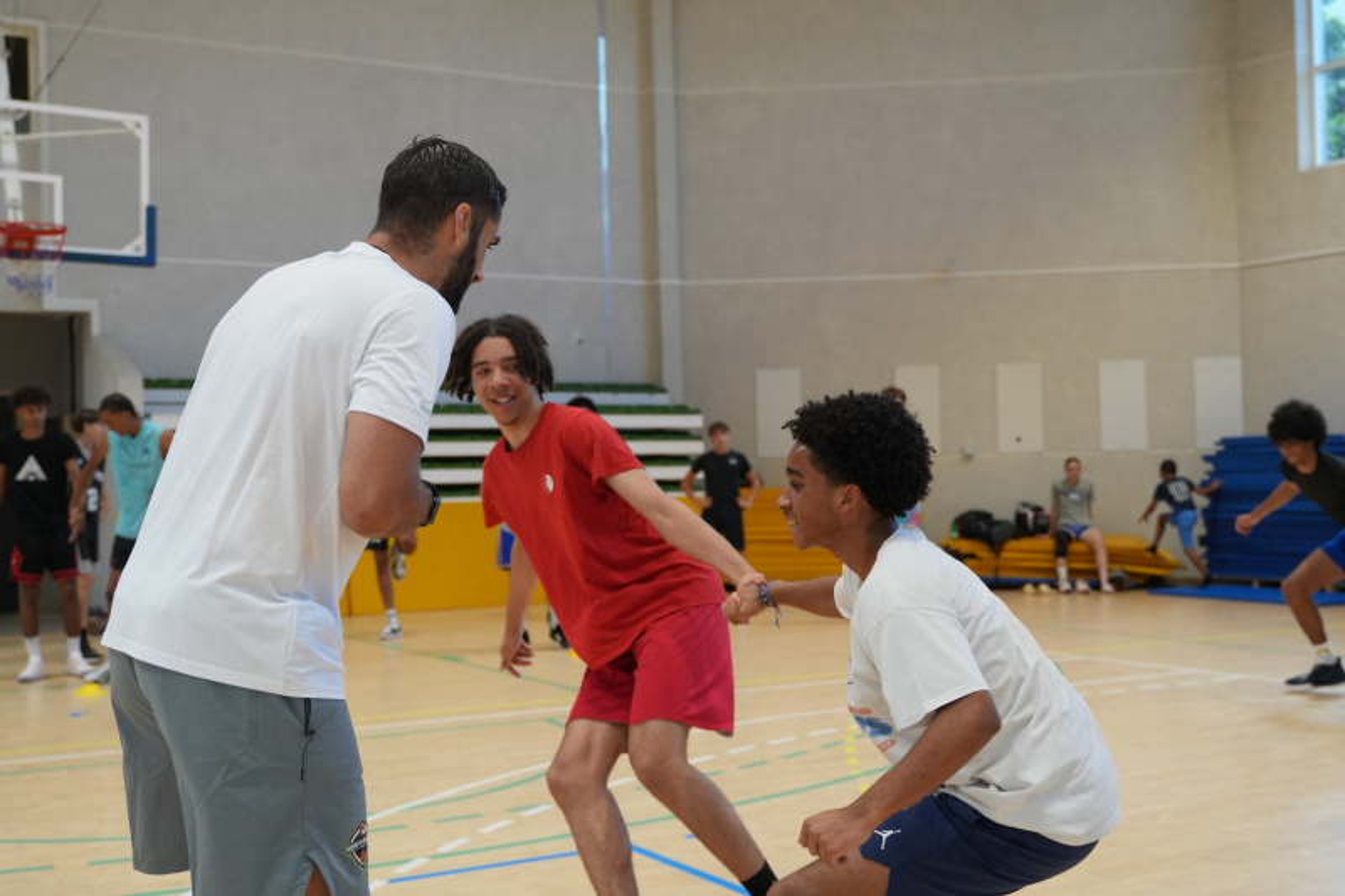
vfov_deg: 31.9
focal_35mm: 42
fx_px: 1569
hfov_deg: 46.4
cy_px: 448
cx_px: 672
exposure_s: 1/500
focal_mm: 28
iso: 800
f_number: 2.8
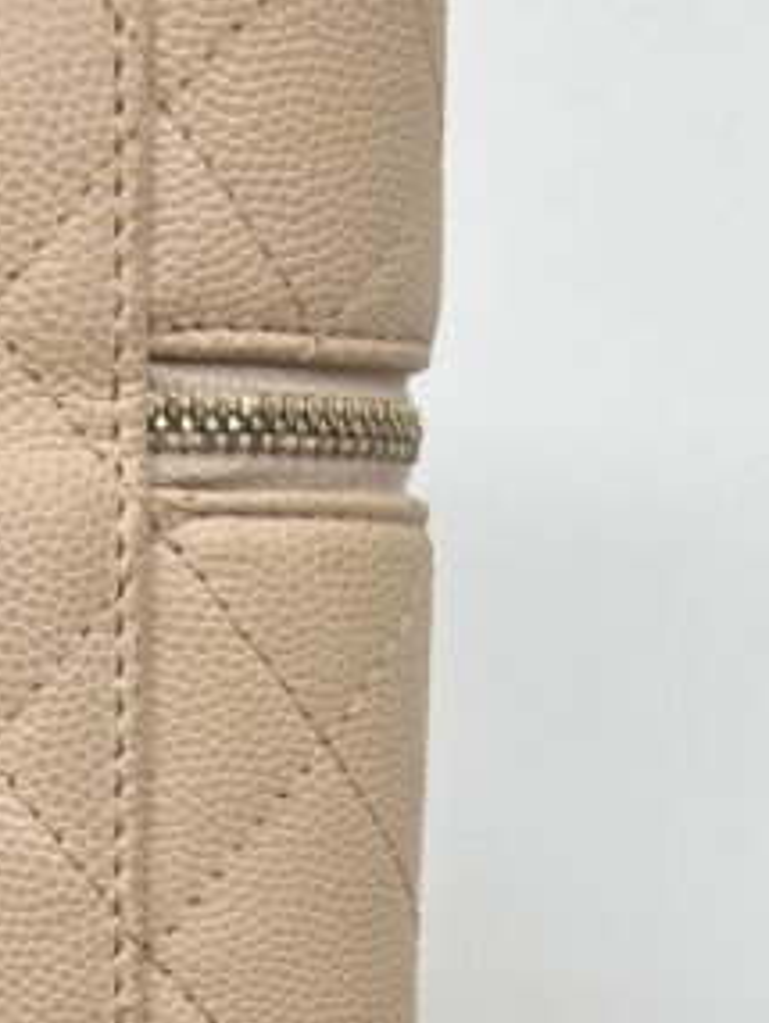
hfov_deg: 15.4
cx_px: -143
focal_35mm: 93
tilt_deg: -55.3
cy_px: 912
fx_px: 2751
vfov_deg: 20.7
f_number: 1.5
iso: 32
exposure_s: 1/139
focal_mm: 5.7
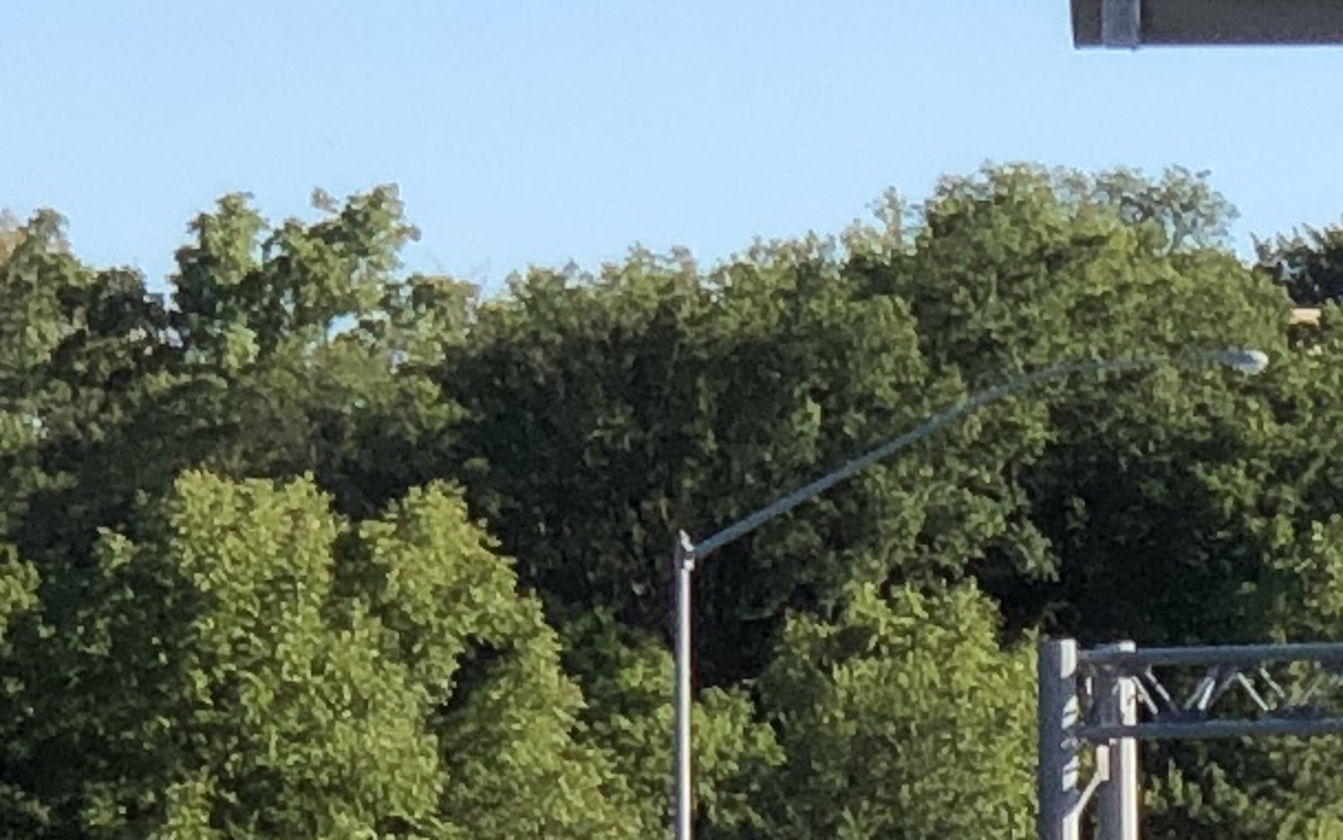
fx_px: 13363
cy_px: 1005
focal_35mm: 365
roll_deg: +1.5
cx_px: 1455
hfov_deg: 5.7
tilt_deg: +1.6
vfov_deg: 3.6
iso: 16
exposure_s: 1/631
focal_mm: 6
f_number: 2.4
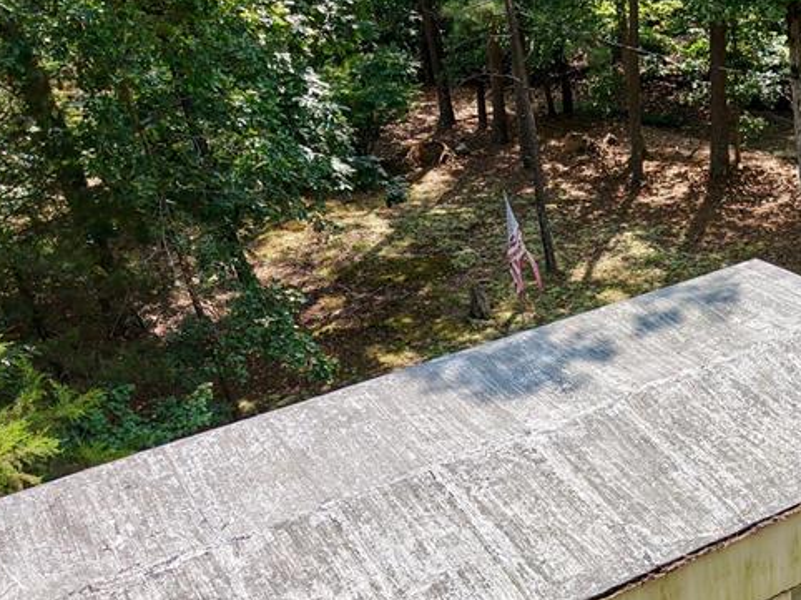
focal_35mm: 51
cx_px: 804
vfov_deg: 27.6
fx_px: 1180
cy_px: 527
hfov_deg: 34.1
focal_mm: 8.67
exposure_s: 1/800
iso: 100
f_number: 1.8
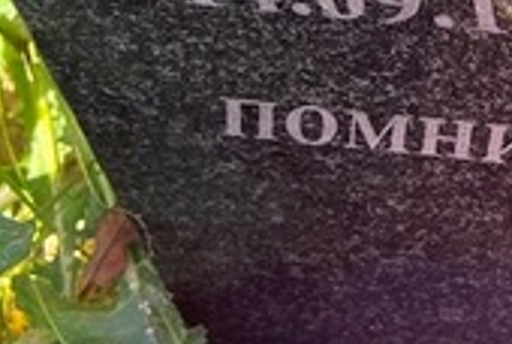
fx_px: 1809
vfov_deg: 10.1
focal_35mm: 127
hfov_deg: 14.7
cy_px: -305
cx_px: 819
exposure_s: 1/198
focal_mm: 5.7
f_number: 1.5
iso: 40
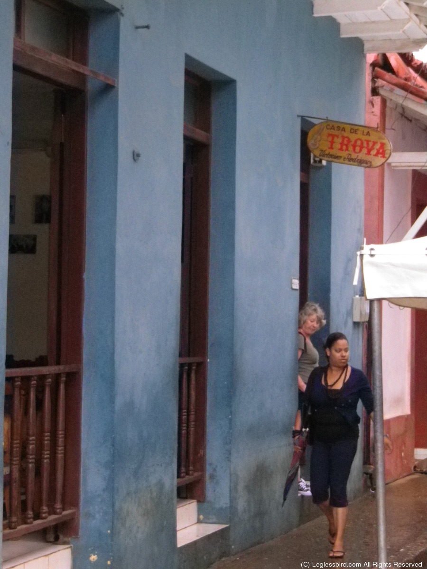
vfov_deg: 19.4
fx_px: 1661
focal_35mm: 101
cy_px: 284
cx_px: 214
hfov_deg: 14.6
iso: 800
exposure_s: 1/80
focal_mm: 17.9
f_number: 5.3
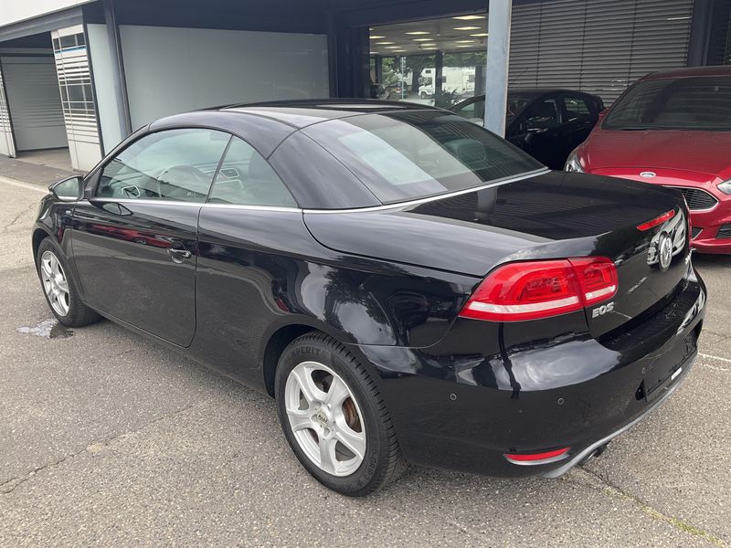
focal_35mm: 29
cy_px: 274
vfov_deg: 48.2
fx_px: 612
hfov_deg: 61.7
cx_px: 366
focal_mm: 3
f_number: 1.8
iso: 25
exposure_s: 1/391
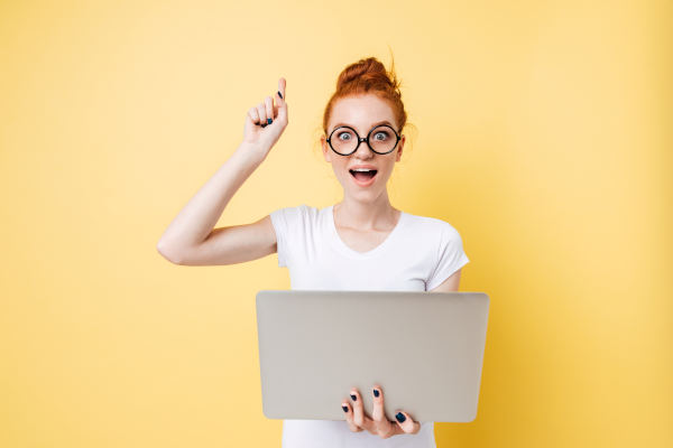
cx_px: 336
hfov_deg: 60.3
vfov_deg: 42.3
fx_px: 579
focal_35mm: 31
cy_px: 224
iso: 100
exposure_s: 1/160
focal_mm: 31
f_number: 7.1
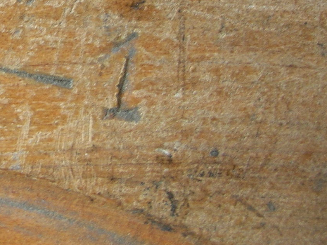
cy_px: -81
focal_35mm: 95
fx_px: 897
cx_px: -62
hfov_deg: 19.5
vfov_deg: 14.8
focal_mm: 5.8
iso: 50
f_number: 2.8
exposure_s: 1/7.9
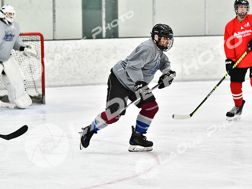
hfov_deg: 9.7
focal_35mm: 205
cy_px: 95
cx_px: 134
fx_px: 1489
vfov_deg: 7.3
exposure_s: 1/1250
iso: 5000
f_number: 2.8
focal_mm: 125
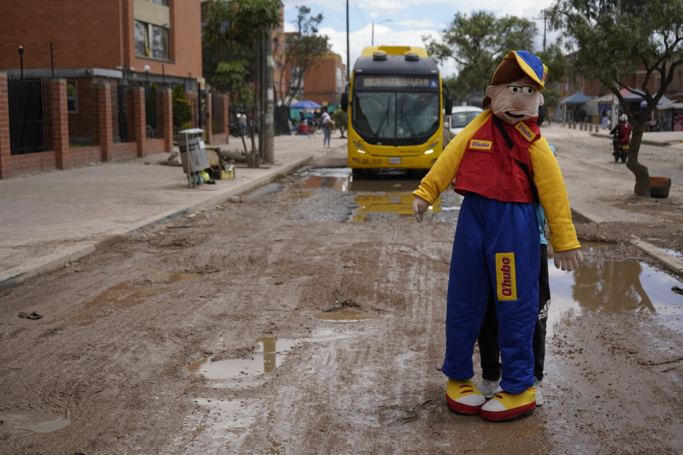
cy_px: 228
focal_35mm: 47
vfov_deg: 28.6
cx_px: 342
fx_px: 892
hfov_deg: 41.9
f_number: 4.5
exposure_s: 1/800
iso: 100
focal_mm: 47
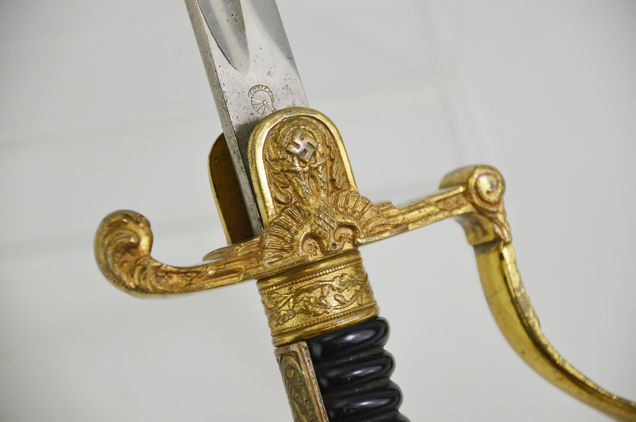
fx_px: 3570
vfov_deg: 6.8
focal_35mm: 202
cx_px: 318
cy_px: 211
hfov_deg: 10.2
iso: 450
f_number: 5.6
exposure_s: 1/250
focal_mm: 135
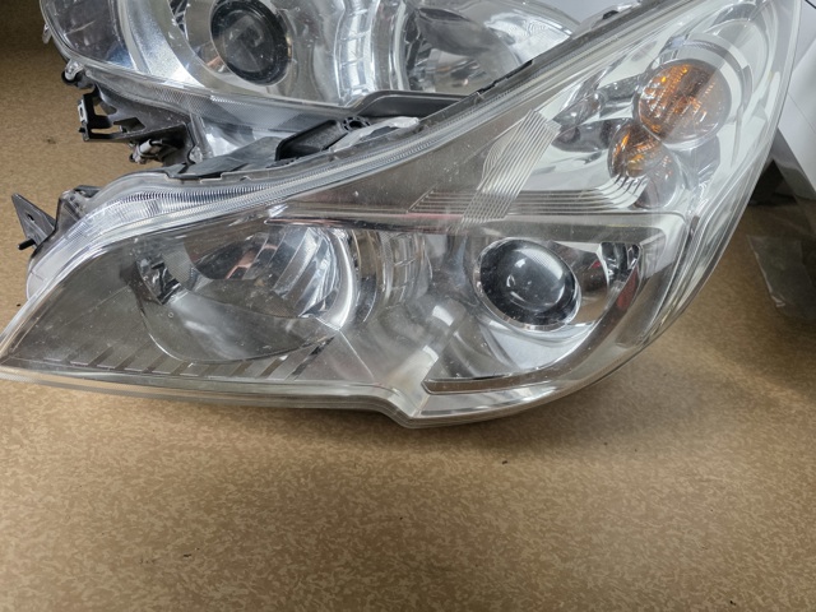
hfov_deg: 73.9
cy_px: 306
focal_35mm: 23
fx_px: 542
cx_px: 408
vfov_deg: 58.9
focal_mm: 6.3
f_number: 1.7
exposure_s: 1/180
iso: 200
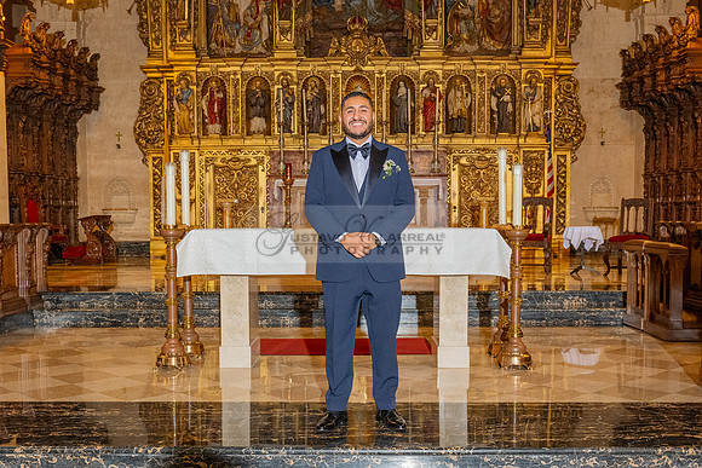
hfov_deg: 46.8
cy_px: 269
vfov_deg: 32.2
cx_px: 351
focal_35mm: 42
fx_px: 811
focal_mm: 35
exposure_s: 1/200
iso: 2000
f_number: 6.3
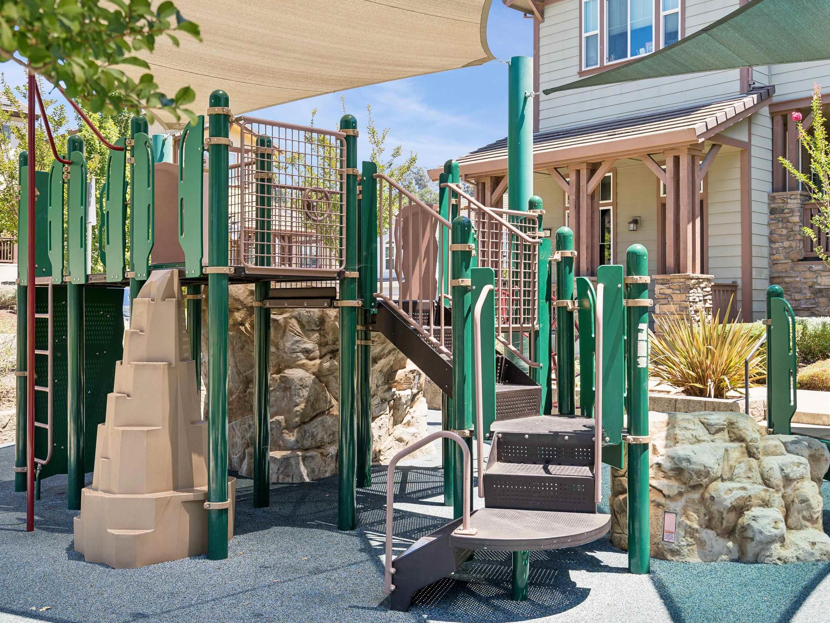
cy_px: 321
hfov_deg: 51.3
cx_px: 429
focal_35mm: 36
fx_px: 863
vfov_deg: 39.7
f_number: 5.6
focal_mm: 31
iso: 100
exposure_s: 1/125
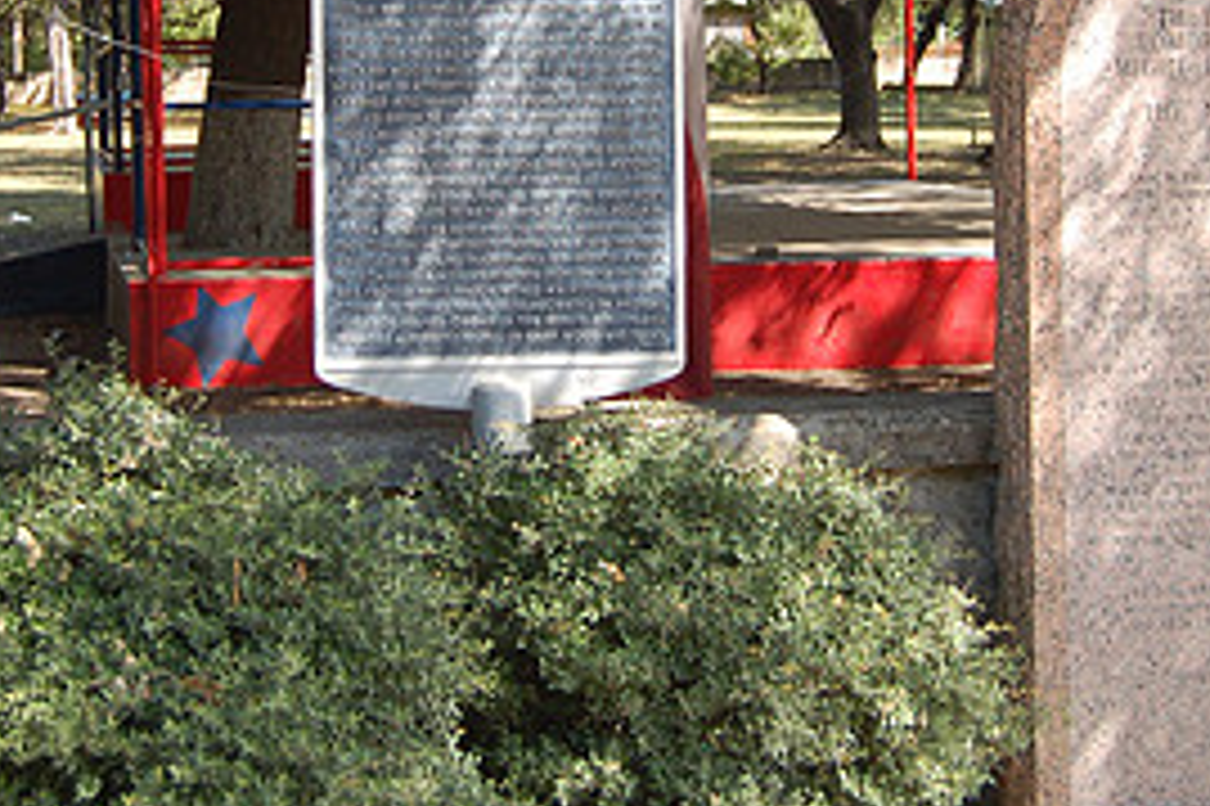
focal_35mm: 97
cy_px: 77
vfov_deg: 14.0
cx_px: 531
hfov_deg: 21.0
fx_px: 3258
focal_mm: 30
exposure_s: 1/320
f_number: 4.2
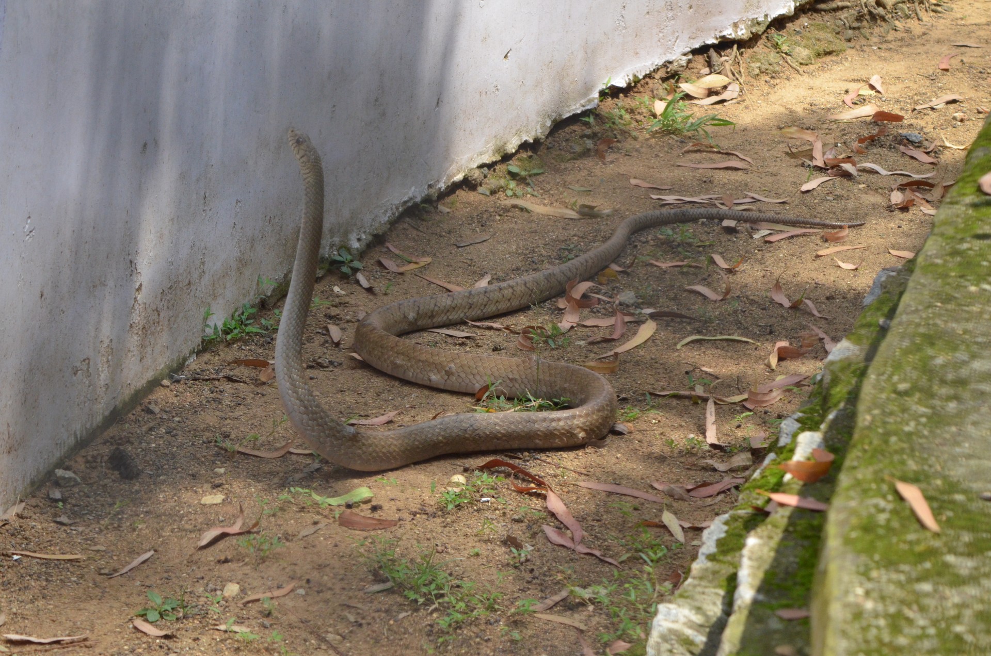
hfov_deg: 11.3
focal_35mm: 183
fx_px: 5028
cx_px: 496
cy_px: 328
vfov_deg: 7.5
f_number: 10
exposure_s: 1/800
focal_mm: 122
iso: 1600
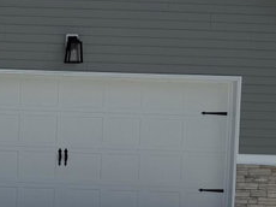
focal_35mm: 107
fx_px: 852
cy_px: 160
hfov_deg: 16.8
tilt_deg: -0.6
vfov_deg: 13.8
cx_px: -128
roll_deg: -1.5
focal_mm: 6.76
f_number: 1.78
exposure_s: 1/10309
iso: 80
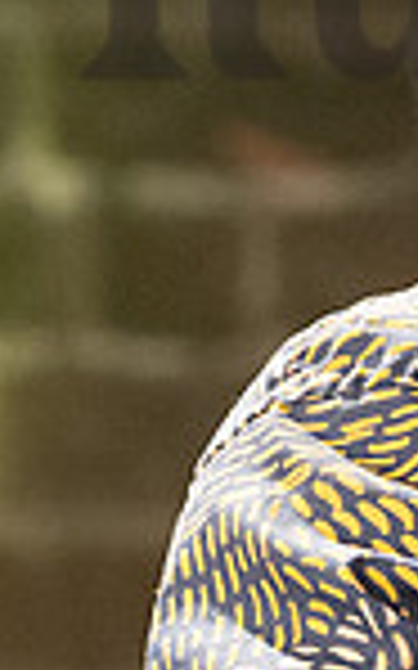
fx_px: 18920
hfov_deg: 1.3
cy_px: -151
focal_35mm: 1037
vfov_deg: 2.0
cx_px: 1227
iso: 5000
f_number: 5.6
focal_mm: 175
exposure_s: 1/80
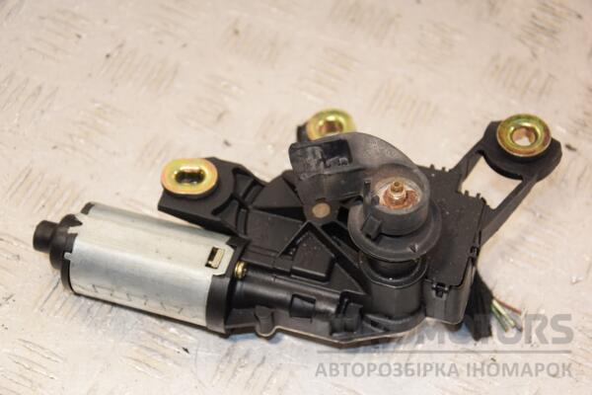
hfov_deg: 23.4
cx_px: 296
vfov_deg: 15.7
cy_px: 198
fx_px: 1431
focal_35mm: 87
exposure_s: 1/125
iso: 500
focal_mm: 58
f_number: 5.6
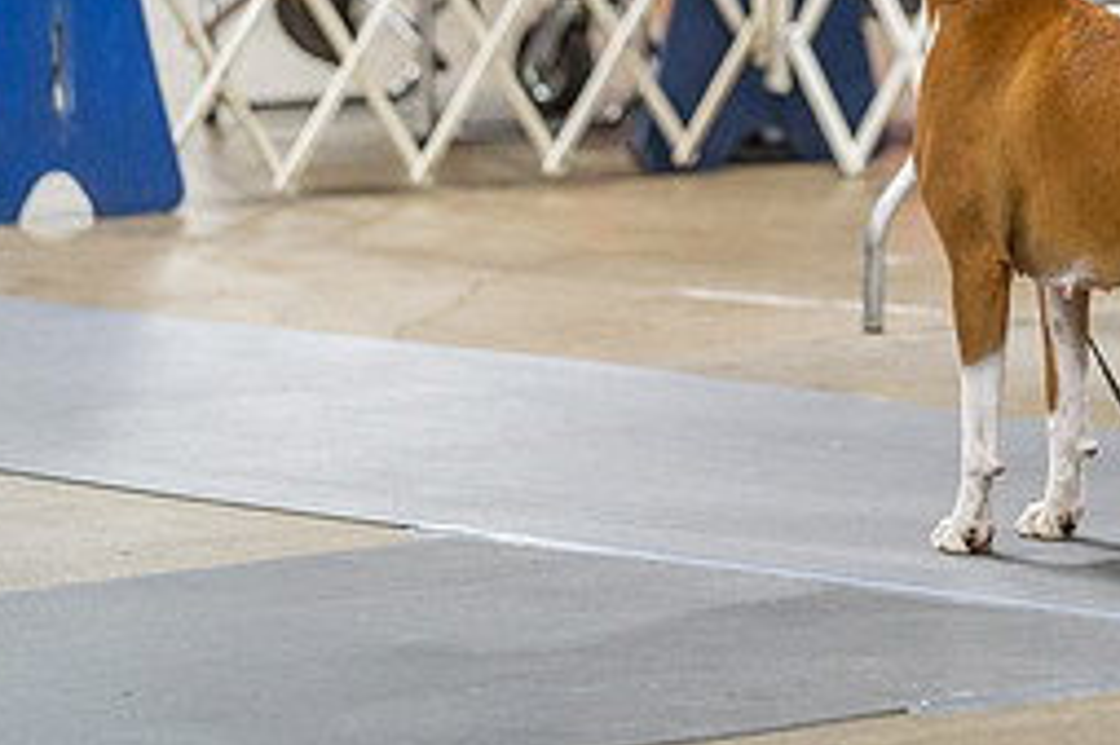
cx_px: 926
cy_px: -51
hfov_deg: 5.8
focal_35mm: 354
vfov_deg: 3.9
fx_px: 11006
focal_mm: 155
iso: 2500
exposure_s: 1/160
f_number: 2.8
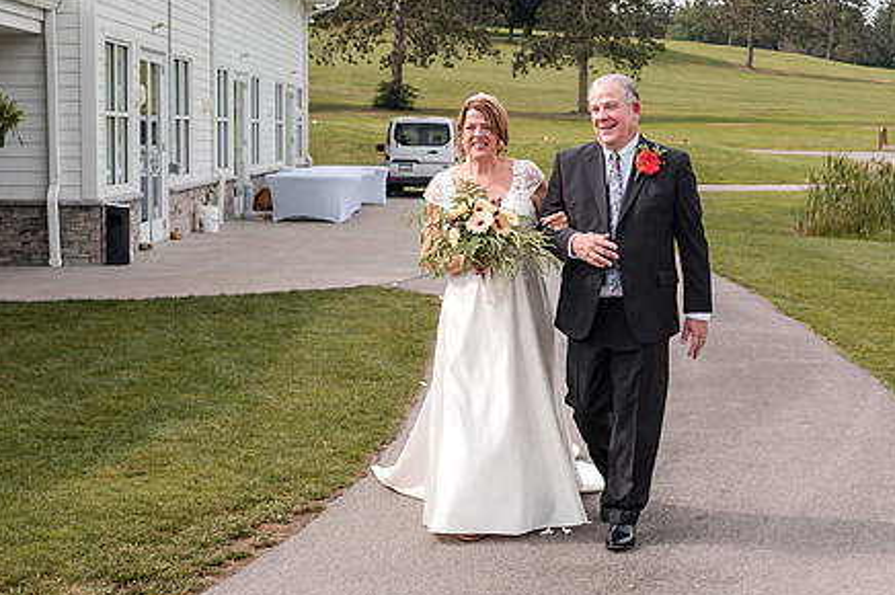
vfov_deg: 19.1
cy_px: 242
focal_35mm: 71
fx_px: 1764
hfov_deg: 28.3
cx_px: 591
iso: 80
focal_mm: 35
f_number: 4
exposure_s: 1/640
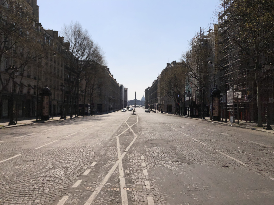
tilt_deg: +0.3
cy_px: 102
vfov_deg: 49.7
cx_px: 137
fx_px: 222
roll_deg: +0.2
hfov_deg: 63.4
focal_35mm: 28
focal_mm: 4
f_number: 1.8
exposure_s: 1/16393
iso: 25
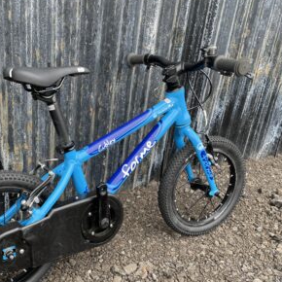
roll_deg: -4.4
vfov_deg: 43.7
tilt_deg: -24.5
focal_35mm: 38
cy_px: 161
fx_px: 350
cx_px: 95
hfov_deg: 43.3
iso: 32
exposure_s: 1/171
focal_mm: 4.2
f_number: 1.6
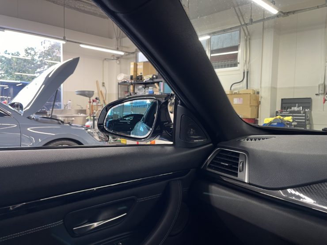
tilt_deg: -3.0
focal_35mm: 26
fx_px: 246
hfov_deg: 67.3
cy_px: 122
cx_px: 164
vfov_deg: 53.1
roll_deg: -2.5
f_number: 1.6
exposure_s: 1/58
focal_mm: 5.1
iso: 100
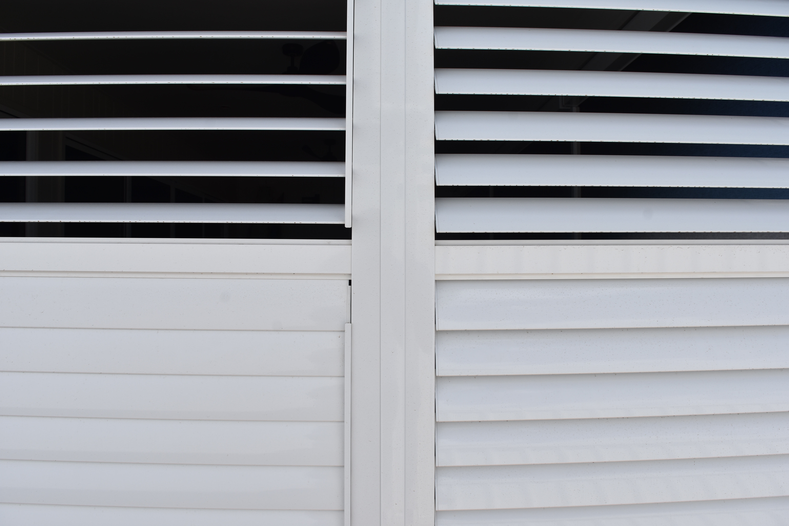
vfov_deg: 47.9
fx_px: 592
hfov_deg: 67.4
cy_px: 263
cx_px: 394
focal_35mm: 27
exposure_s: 1/320
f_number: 9
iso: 160
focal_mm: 18
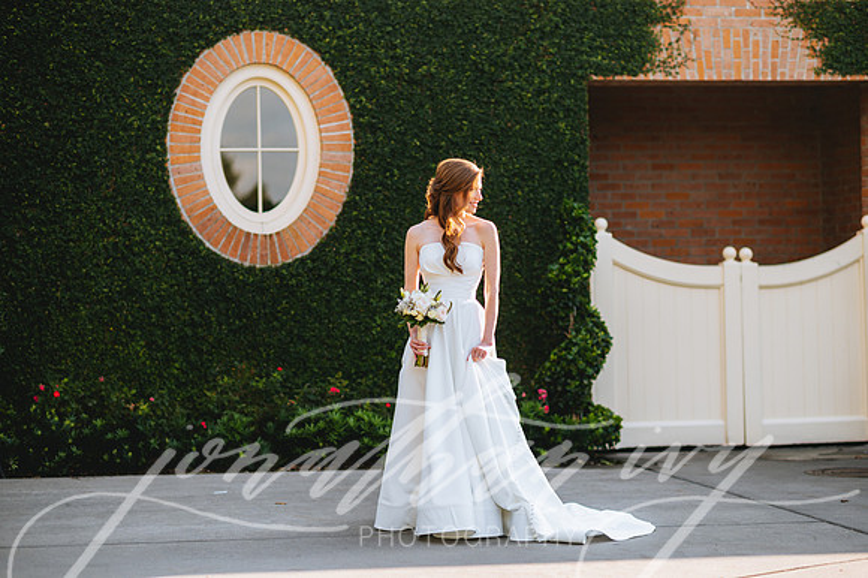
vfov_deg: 16.1
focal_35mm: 85
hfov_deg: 23.9
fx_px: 2048
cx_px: 434
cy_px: 289
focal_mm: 85
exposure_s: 1/800
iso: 100
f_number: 2
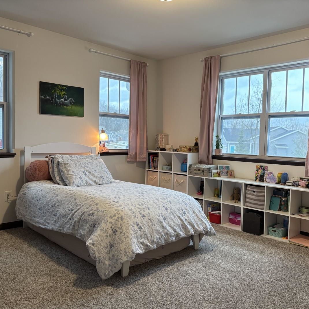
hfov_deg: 52.3
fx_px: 313
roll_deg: -1.7
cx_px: 180
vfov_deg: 52.5
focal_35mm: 31
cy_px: 156
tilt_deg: -2.5
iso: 400
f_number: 1.6
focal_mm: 5.96
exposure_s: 1/60
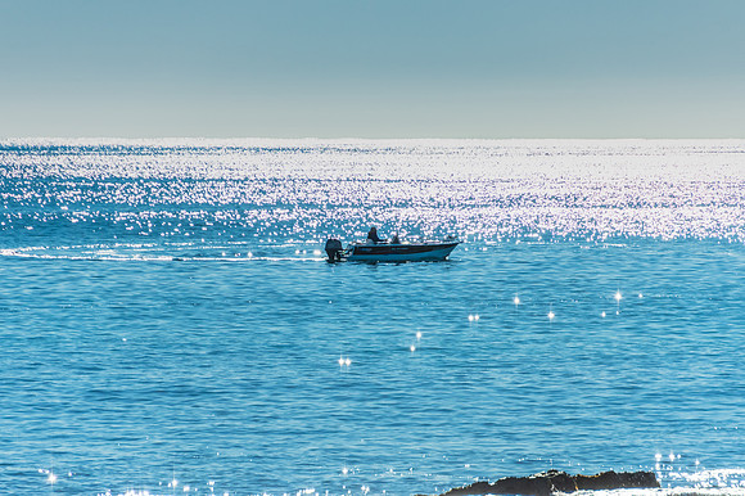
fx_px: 6283
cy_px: 248
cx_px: 372
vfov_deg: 4.5
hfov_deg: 6.8
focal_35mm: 304
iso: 400
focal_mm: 200
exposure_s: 1/8000
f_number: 6.3
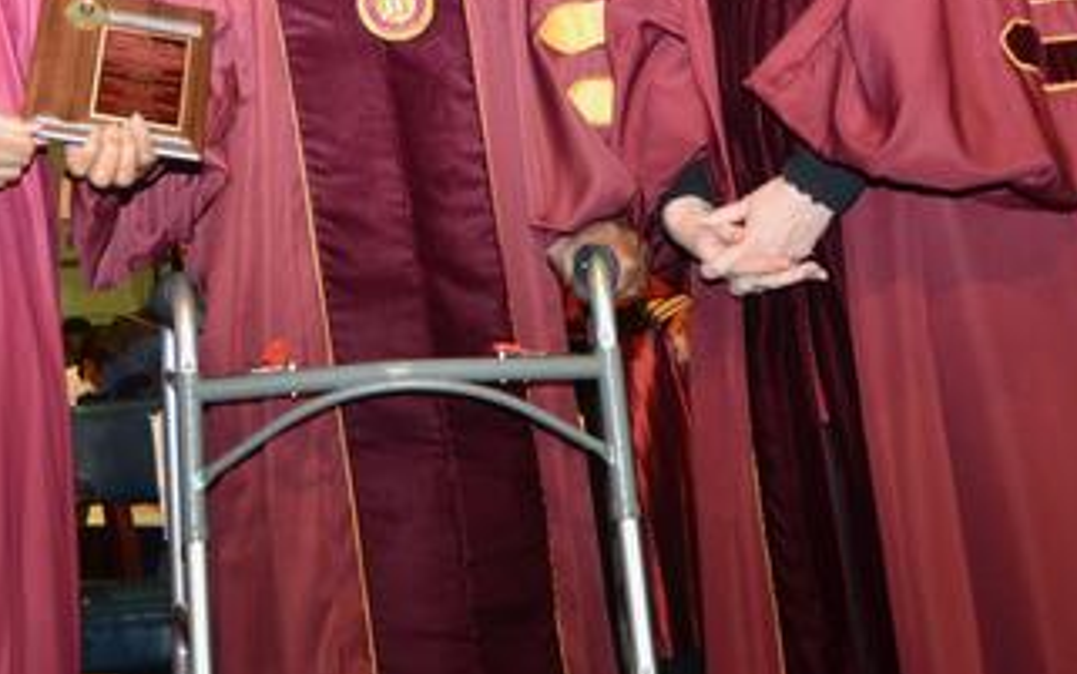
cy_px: 44
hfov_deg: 25.3
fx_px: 2320
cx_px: 91
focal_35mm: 79
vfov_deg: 16.3
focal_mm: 26
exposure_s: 1/60
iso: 800
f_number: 4
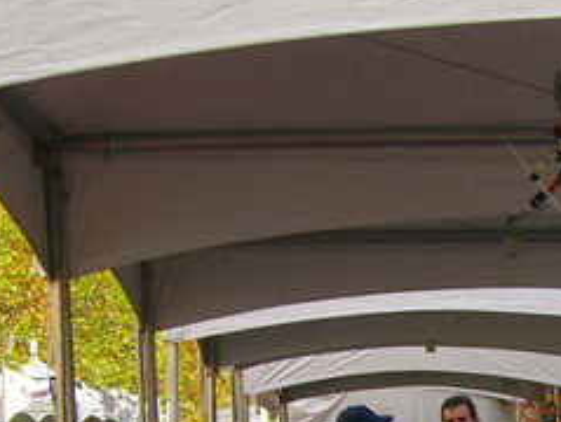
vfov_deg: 11.4
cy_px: 558
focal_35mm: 127
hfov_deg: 15.2
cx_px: 573
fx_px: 2061
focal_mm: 7.9
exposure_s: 1/200
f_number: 4
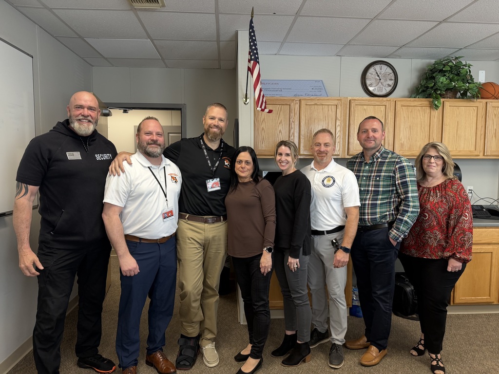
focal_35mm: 24
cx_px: 250
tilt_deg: -4.2
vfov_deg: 56.8
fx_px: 346
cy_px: 187
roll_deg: -0.2
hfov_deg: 71.6
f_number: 1.78
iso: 160
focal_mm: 6.76
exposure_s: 1/120
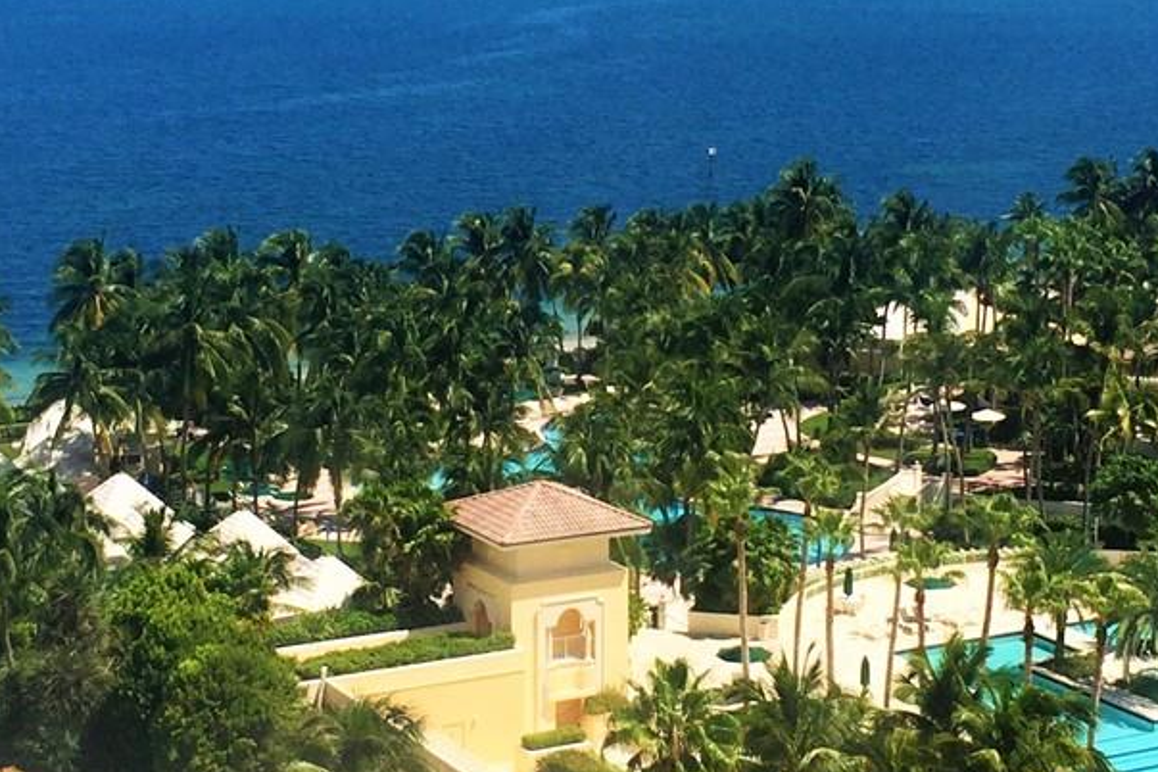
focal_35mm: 80
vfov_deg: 17.0
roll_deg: -0.3
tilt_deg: -10.6
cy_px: 314
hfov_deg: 25.4
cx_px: 595
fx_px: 2573
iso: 32
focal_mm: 4.15
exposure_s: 1/3300
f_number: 2.2
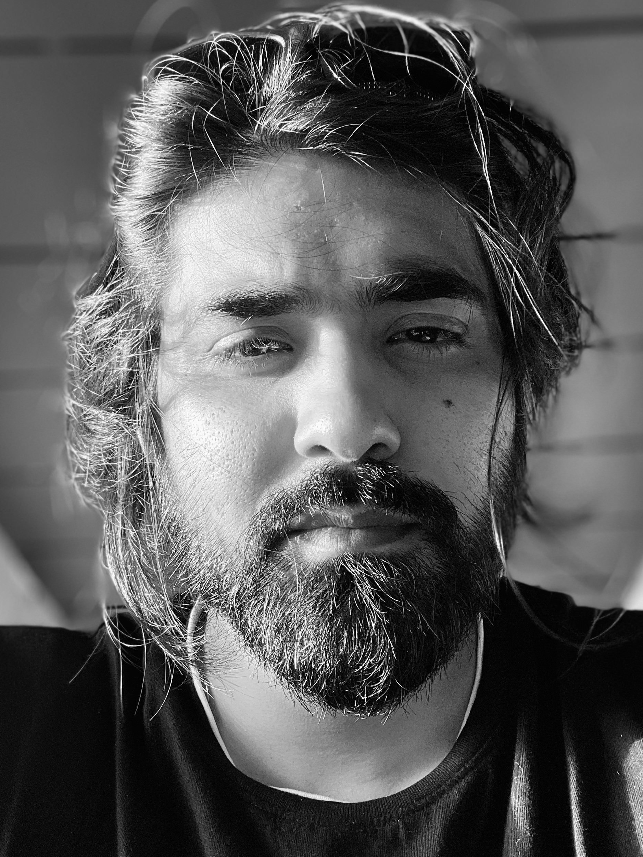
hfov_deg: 38.7
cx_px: 340
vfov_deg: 50.1
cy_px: 438
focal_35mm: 37
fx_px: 916
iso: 100
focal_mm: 2.71
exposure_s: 1/103
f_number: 2.2
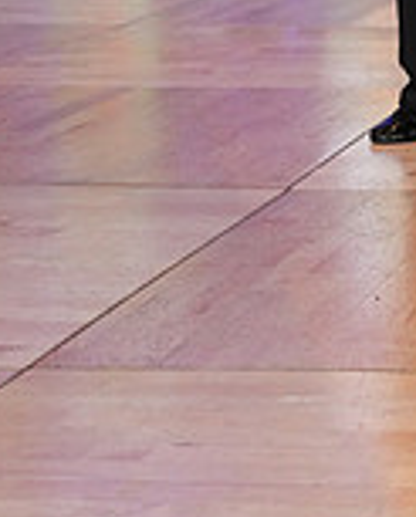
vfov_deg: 13.2
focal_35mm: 135
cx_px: 580
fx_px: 2071
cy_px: -324
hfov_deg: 11.1
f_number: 4
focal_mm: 38
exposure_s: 1/200
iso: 2000
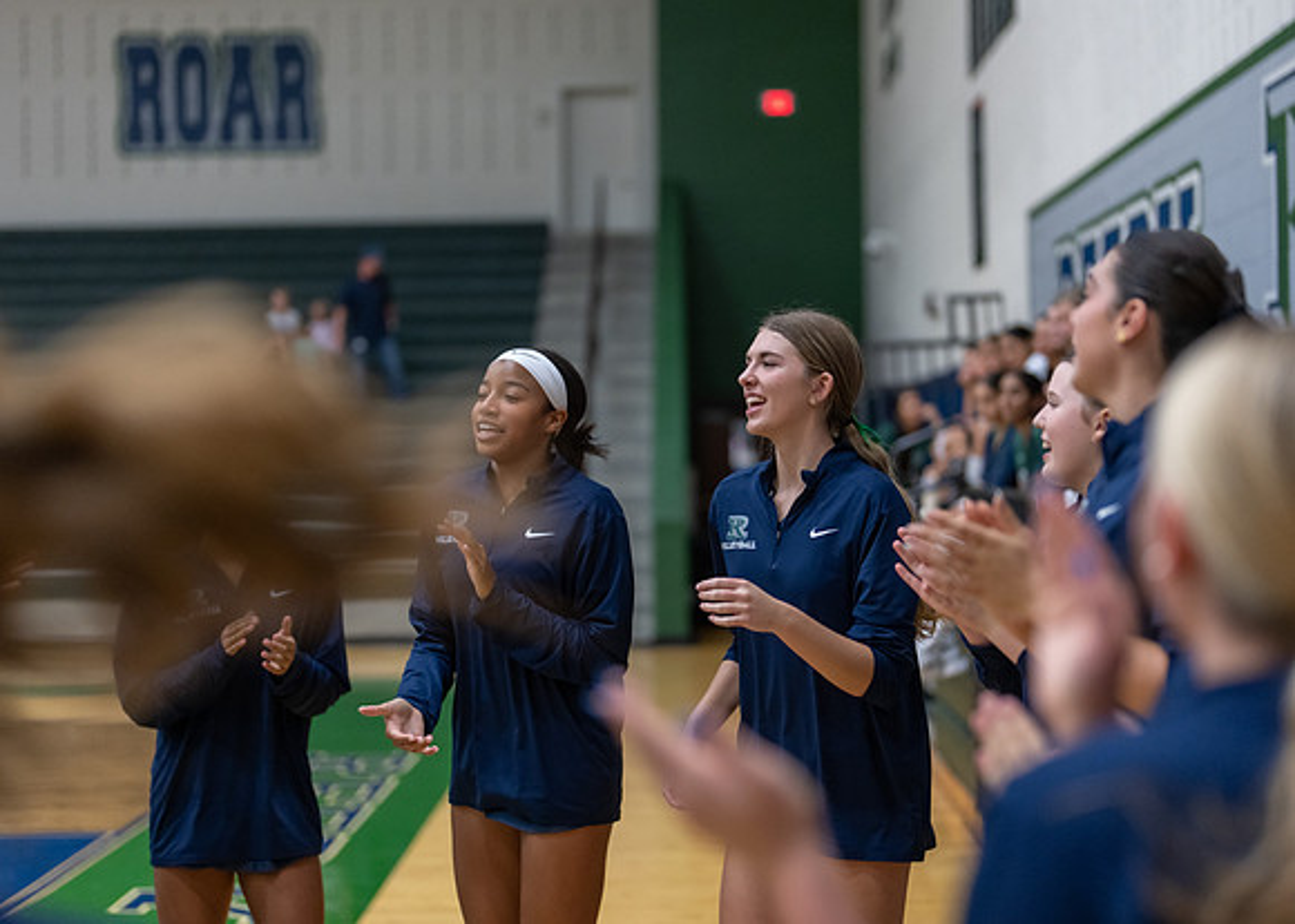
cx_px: 691
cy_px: 470
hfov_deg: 31.3
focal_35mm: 63
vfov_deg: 22.6
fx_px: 2312
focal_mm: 50
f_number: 1.2
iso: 800
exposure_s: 1/800
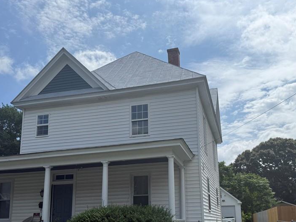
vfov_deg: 39.9
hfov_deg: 52.6
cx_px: 159
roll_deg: +1.4
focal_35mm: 35
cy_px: 159
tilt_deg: +12.1
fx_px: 299
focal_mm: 6.76
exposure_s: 1/10309
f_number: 1.78
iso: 80
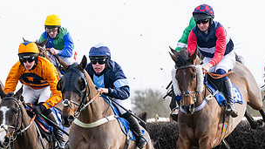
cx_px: 138
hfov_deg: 5.8
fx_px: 2621
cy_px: 134
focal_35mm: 373
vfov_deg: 3.3
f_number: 5
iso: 400
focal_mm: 155
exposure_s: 1/2000
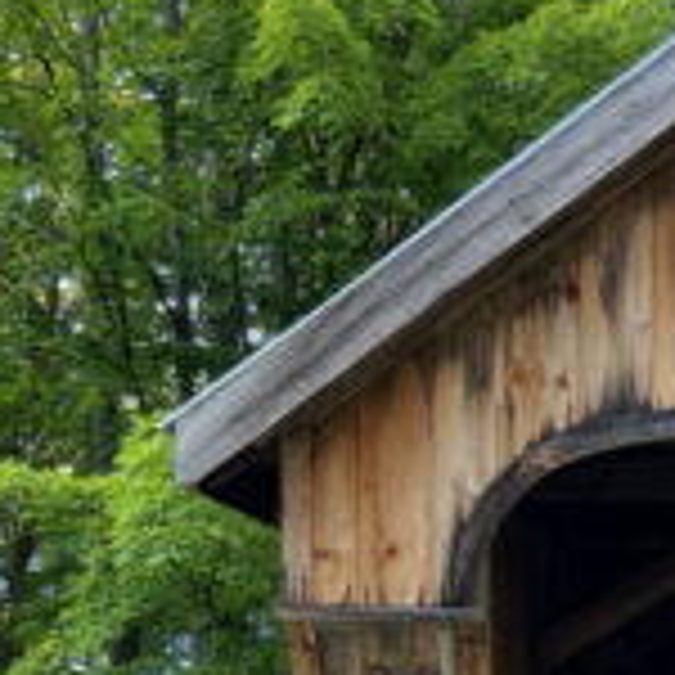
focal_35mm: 98
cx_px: 760
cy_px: 765
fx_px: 2162
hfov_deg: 17.1
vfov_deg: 17.1
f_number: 1.5
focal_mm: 5.7
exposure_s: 1/121
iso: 40
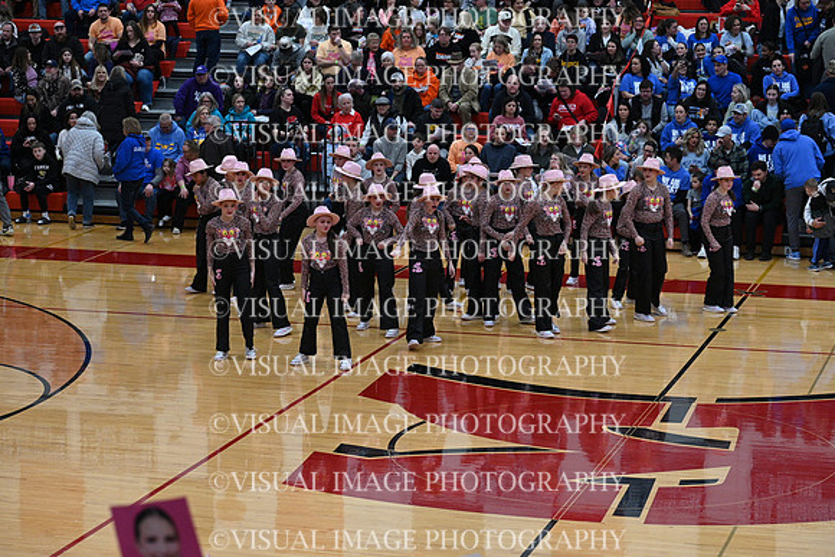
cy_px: 278
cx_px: 418
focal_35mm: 95
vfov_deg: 14.4
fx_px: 2204
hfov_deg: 21.5
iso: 4000
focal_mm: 95
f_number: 4
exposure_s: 1/400
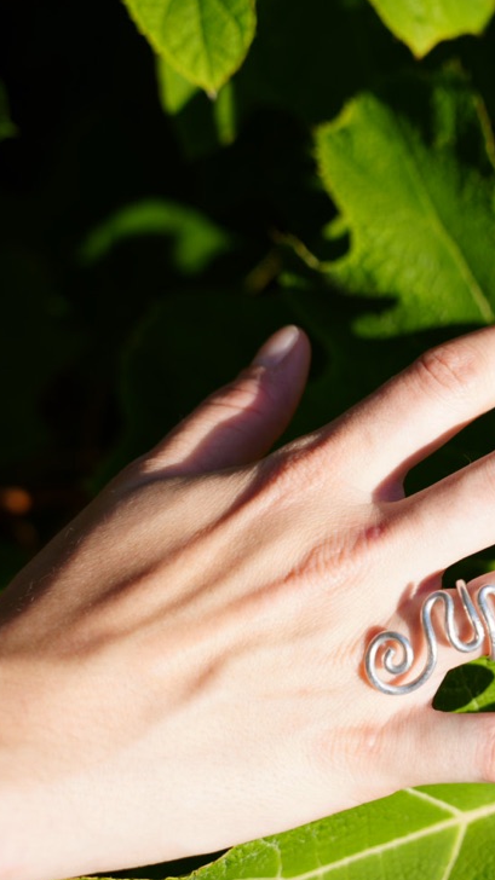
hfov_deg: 14.1
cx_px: 554
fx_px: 1955
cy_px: 434
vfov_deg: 25.4
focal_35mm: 84
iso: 100
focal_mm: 48.4
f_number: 5
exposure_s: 1/500
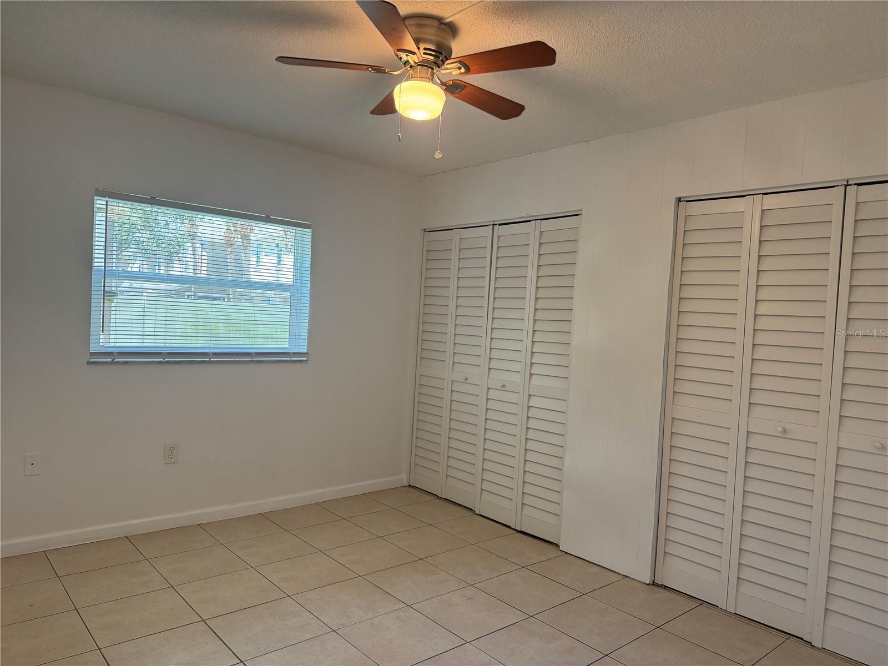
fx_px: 616
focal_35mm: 24
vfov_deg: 56.8
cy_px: 333
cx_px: 444
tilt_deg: -2.4
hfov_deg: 71.6
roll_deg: -3.5
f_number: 1.78
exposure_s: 1/120
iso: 160
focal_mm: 6.76
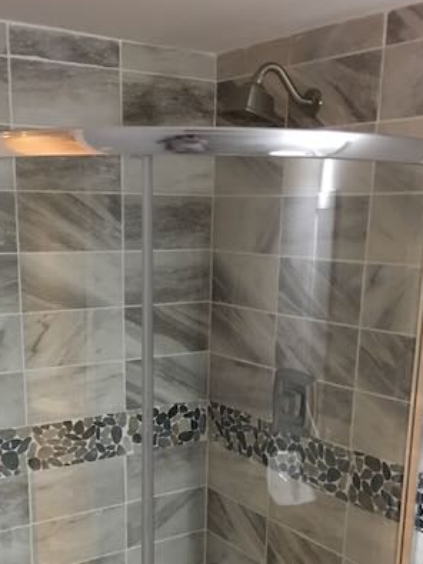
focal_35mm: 47
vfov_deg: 39.1
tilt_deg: -14.3
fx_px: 766
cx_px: 187
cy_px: 437
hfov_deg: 30.8
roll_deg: -0.9
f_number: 2.2
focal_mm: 4.15
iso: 80
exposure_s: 1/4
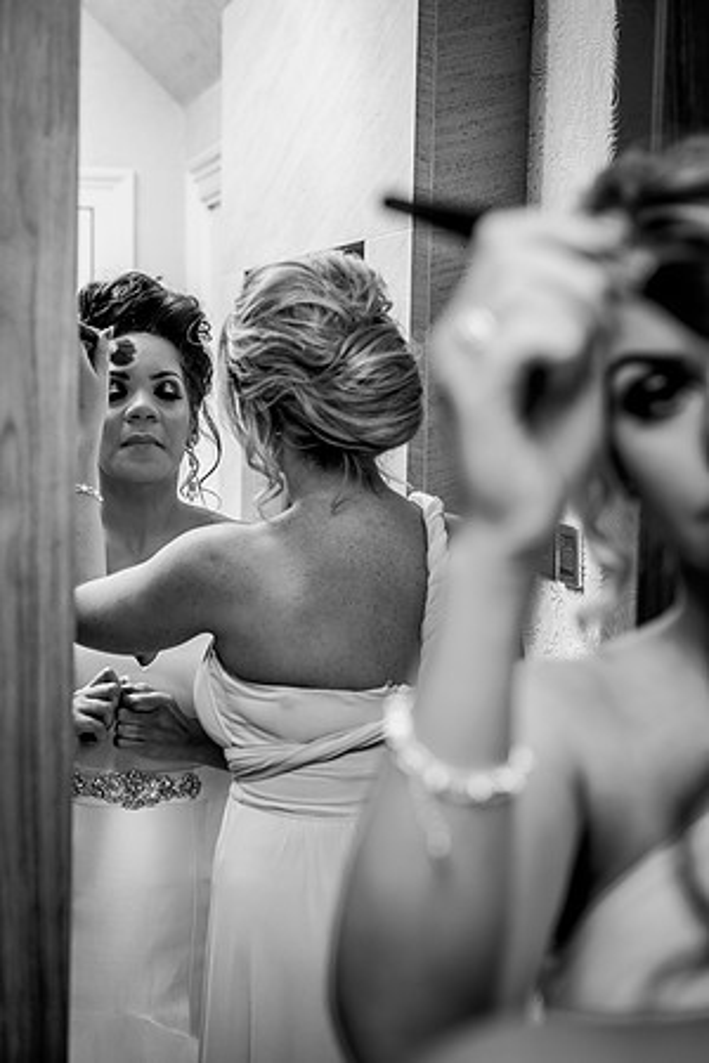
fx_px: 2068
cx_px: 354
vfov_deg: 28.8
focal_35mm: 70
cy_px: 532
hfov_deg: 19.5
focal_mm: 70
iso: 400
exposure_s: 1/60
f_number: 4.5
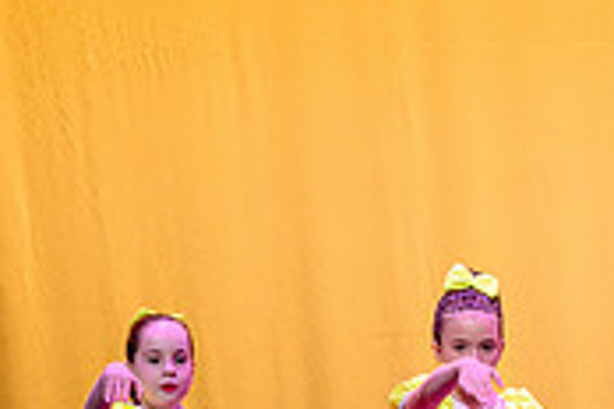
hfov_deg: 4.2
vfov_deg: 2.8
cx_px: 941
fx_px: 8305
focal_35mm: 487
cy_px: 326
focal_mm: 120
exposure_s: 1/320
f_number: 2.8
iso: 1250
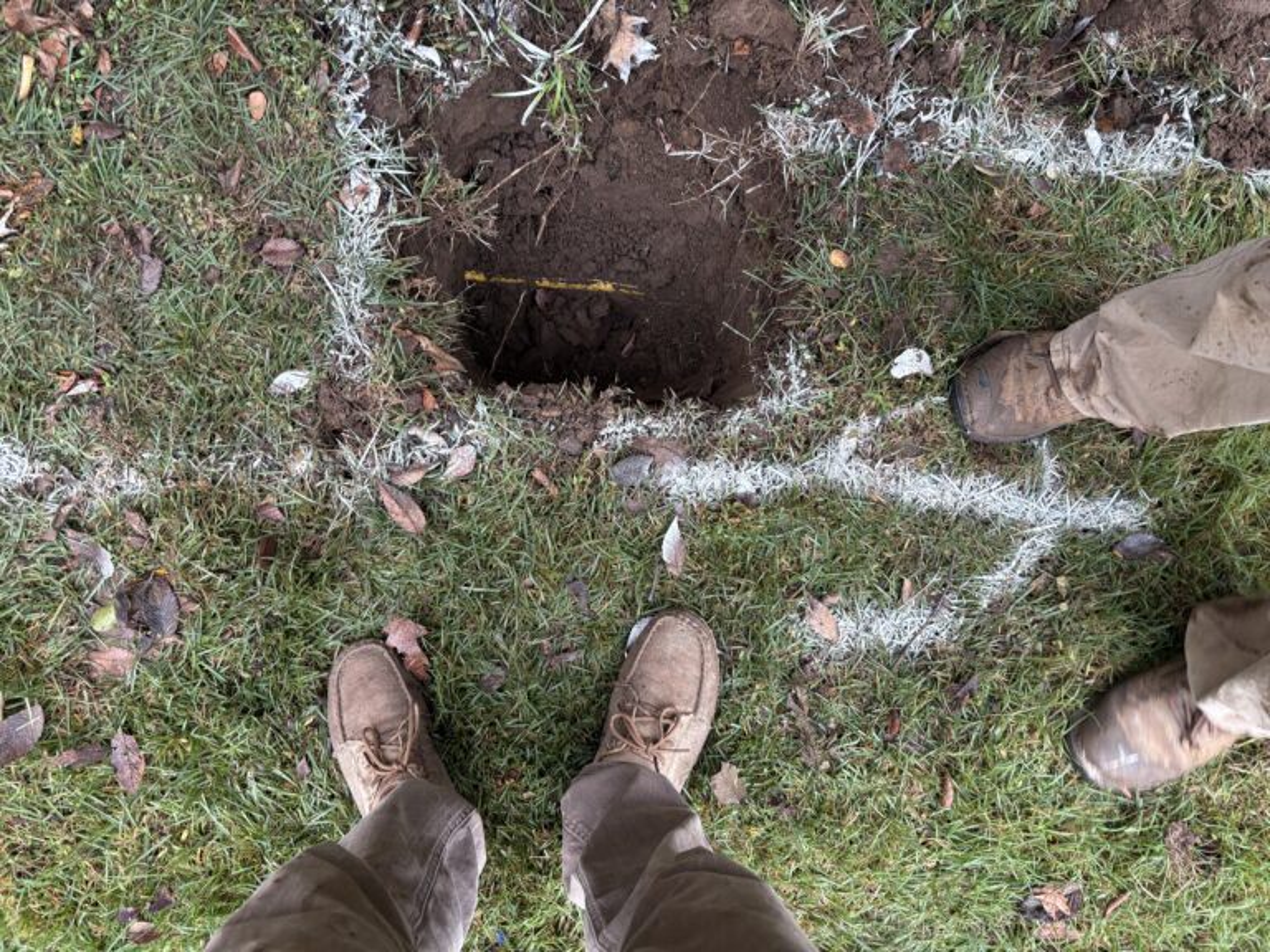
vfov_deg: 53.1
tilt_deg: -87.0
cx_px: 635
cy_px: 476
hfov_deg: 67.3
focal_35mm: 26
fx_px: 954
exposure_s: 1/78
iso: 125
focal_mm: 5.96
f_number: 1.6
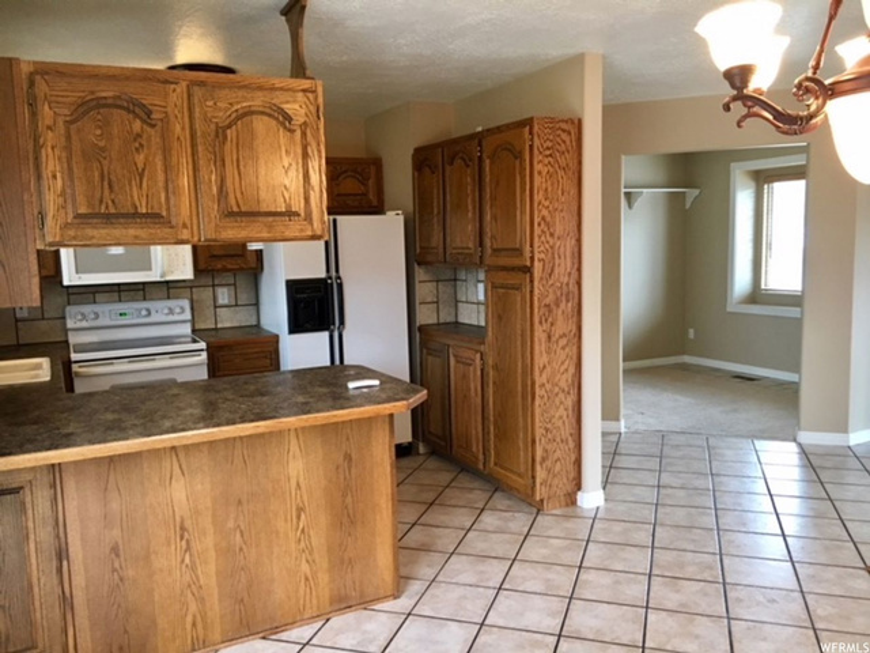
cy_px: 326
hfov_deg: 61.7
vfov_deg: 48.2
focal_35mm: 29
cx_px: 435
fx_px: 729
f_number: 2.2
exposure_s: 1/30
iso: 125
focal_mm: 4.15
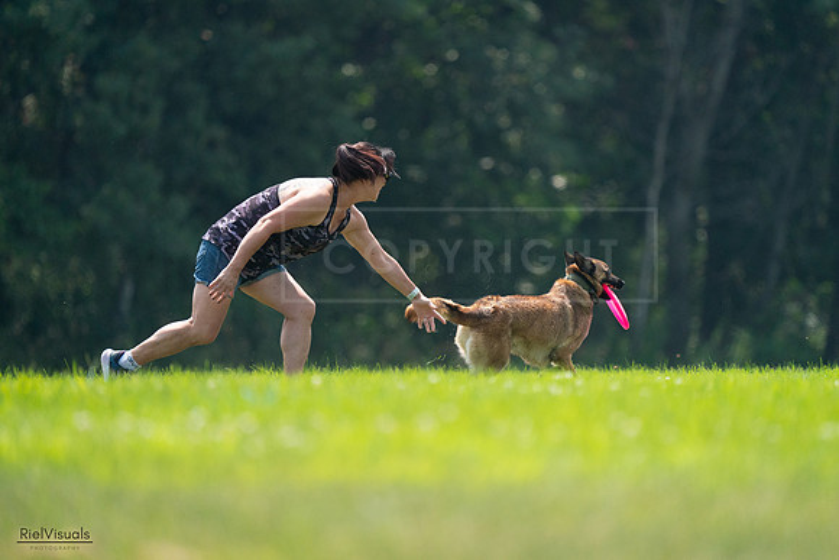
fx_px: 13986
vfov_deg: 2.3
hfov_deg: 3.4
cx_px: 420
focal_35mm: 600
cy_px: 280
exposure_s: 1/4000
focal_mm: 600
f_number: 6.3
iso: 2500
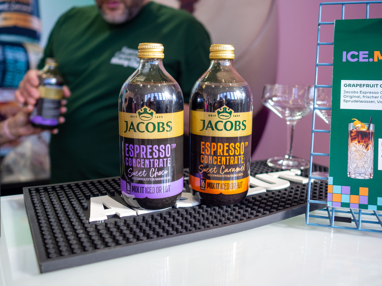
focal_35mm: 34
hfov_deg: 54.0
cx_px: 191
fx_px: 375
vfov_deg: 41.8
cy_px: 143
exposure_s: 1/100
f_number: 2.2
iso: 100
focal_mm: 17
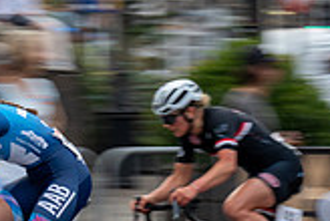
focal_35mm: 276
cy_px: 122
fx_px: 2535
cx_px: 40
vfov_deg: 5.0
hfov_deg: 7.4
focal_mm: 74
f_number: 10
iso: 500
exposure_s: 1/100
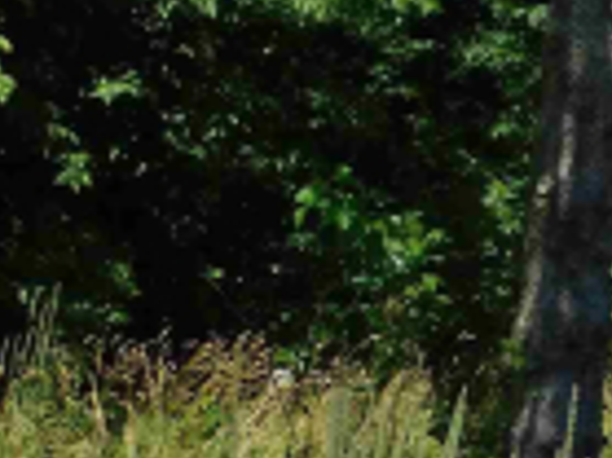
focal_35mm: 383
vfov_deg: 3.9
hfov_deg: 5.0
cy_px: -13
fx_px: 6765
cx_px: 1398
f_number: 4.4
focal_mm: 14.2
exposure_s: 1/640
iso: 125
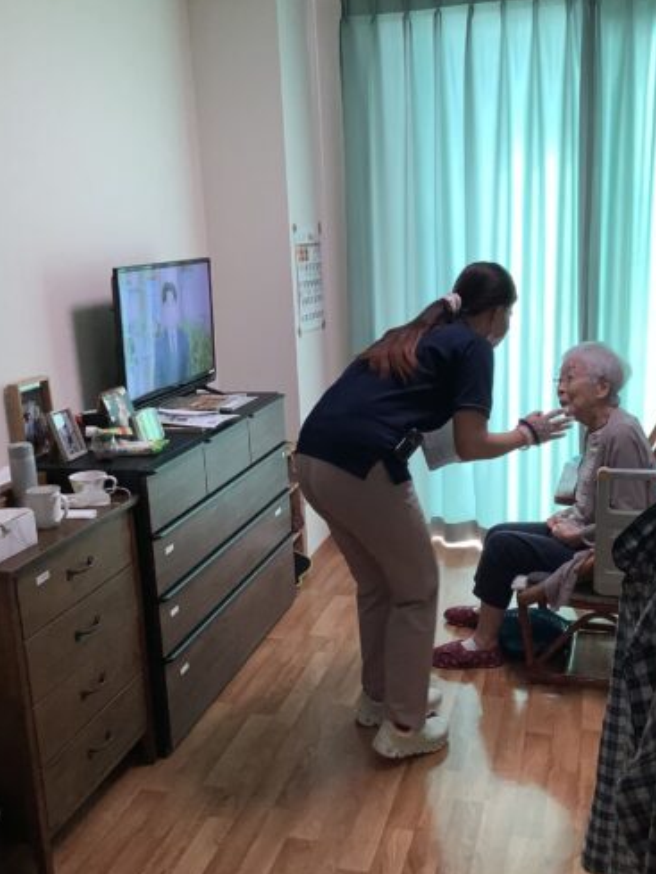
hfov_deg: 37.7
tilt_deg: -14.6
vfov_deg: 48.9
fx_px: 960
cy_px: 474
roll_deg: +3.0
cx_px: 334
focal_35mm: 38
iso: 80
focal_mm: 3.3
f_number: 2.4
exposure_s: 1/60
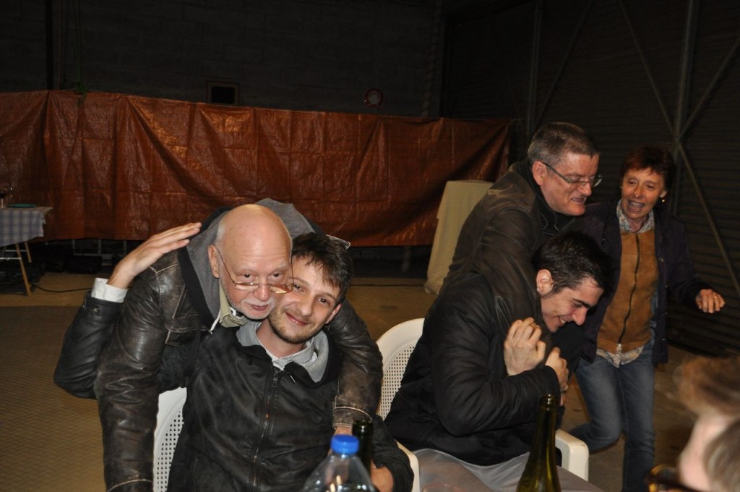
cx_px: 370
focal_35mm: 39
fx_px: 801
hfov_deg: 49.6
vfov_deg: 34.1
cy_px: 246
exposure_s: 1/60
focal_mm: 26
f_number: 4
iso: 800
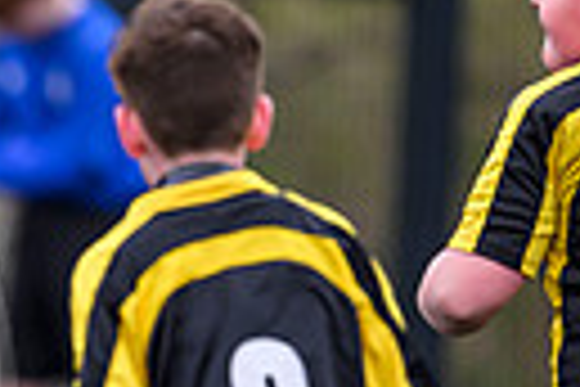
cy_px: 412
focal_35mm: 1795
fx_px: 28917
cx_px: -445
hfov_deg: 1.1
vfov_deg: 0.8
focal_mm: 400
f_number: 3.5
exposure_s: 1/1600
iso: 500
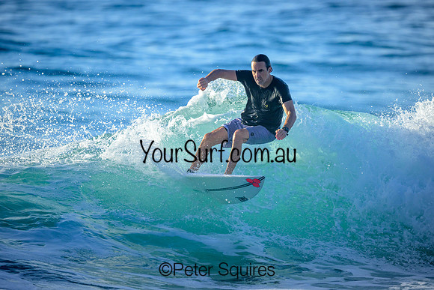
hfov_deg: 2.6
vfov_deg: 1.7
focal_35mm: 800
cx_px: 217
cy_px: 145
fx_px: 9646
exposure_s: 1/2500
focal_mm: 800
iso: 800
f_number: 6.3
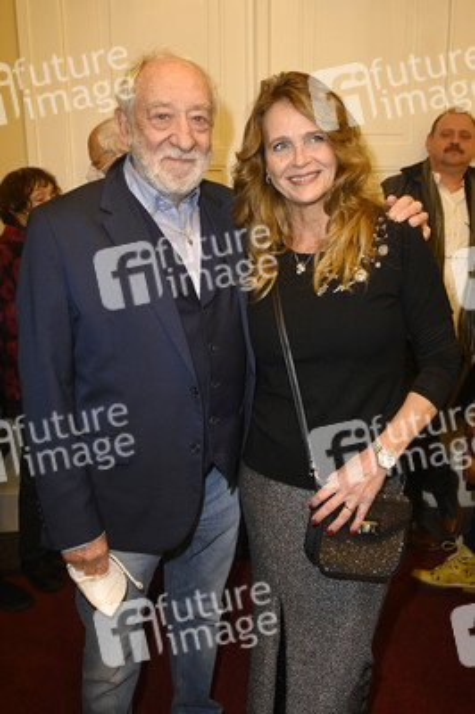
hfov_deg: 42.3
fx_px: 615
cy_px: 357
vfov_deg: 60.3
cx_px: 238
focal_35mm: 31
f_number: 5
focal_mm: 31
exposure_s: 1/50
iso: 1250
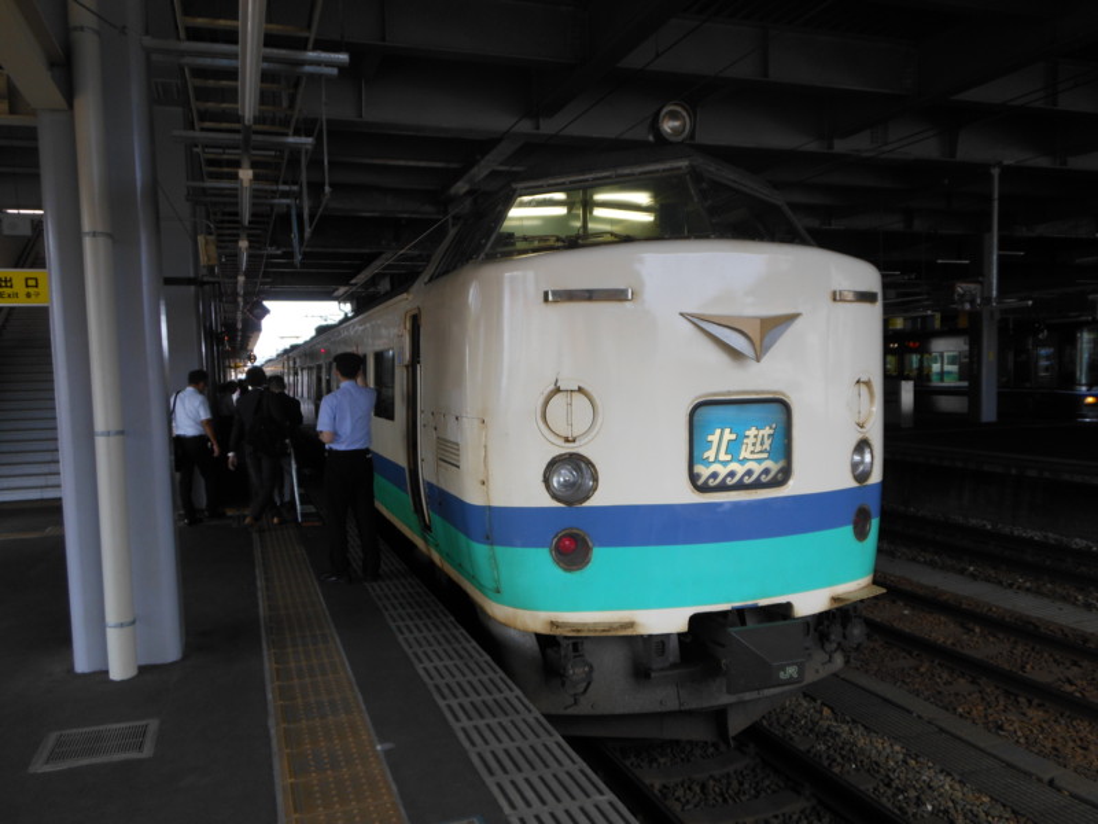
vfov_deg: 48.2
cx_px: 549
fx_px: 920
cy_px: 412
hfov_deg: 61.7
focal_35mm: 29
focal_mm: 5.2
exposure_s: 1/40
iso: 80
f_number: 3.3
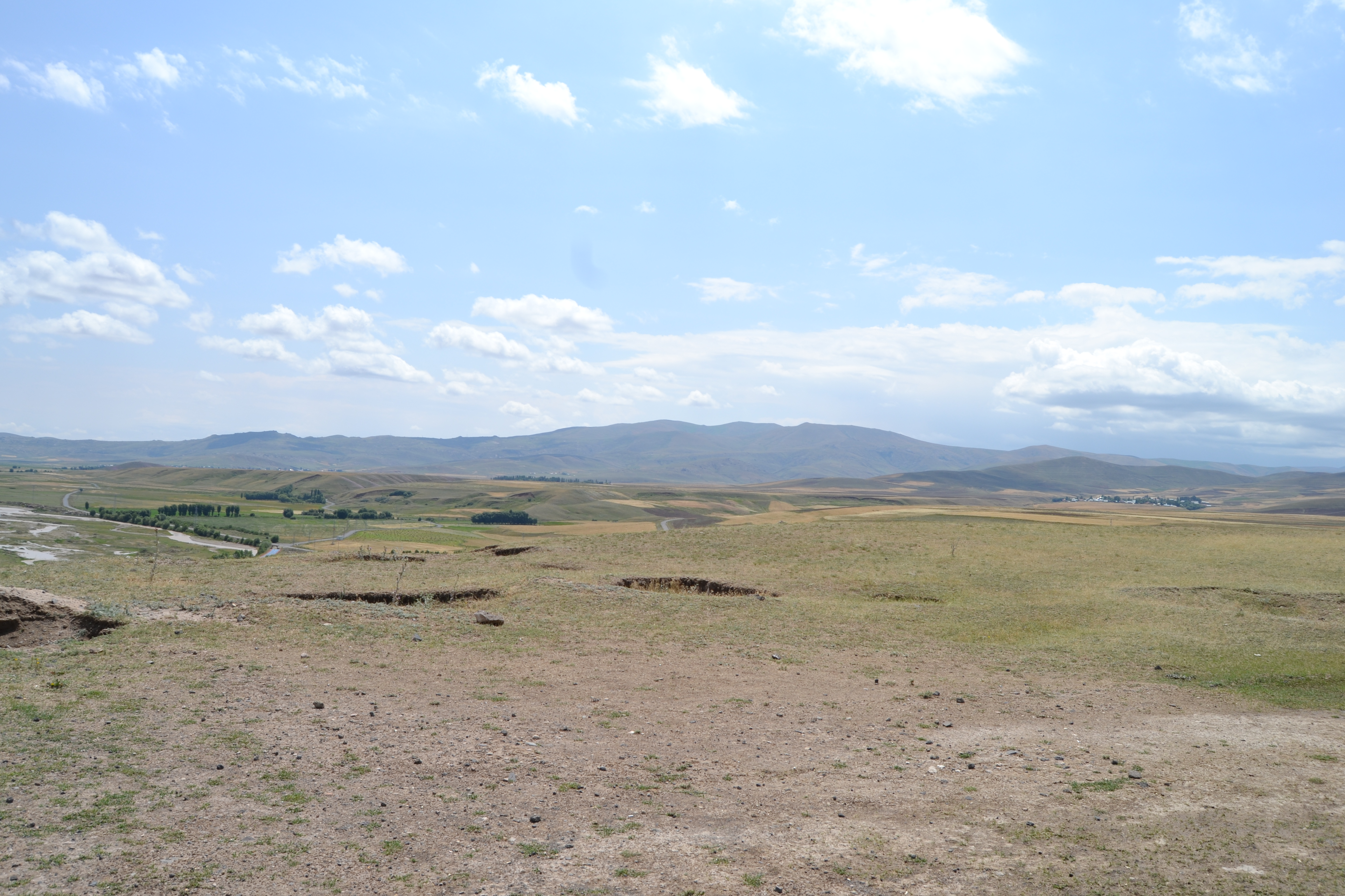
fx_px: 1009
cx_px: 672
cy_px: 448
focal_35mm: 27
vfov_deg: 47.9
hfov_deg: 67.4
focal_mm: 18
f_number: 9
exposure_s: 1/320
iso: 100
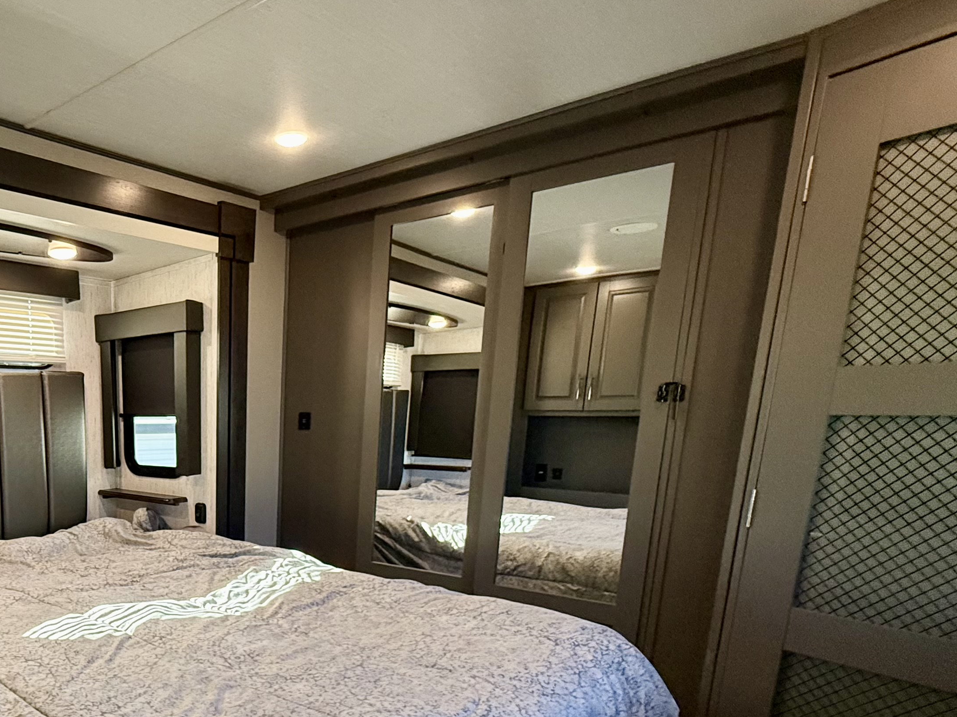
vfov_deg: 50.2
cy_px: 564
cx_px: 175
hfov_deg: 61.1
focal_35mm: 26
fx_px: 719
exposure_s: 1/94
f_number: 2.2
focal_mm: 2.22
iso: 320
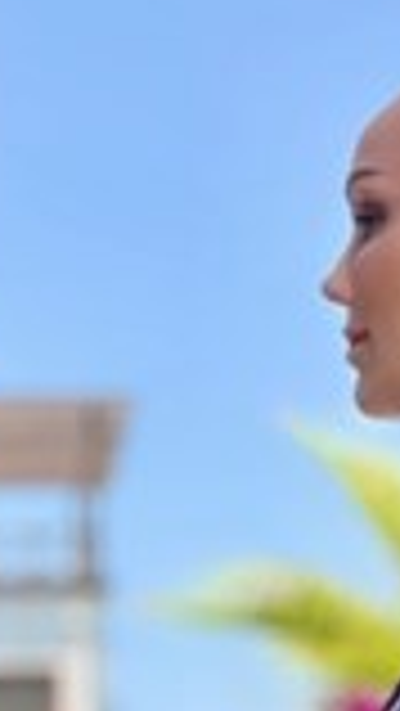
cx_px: 544
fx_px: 2072
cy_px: 983
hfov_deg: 10.7
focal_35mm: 110
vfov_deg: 17.9
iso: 32
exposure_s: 1/826
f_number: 1.9
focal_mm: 2.71
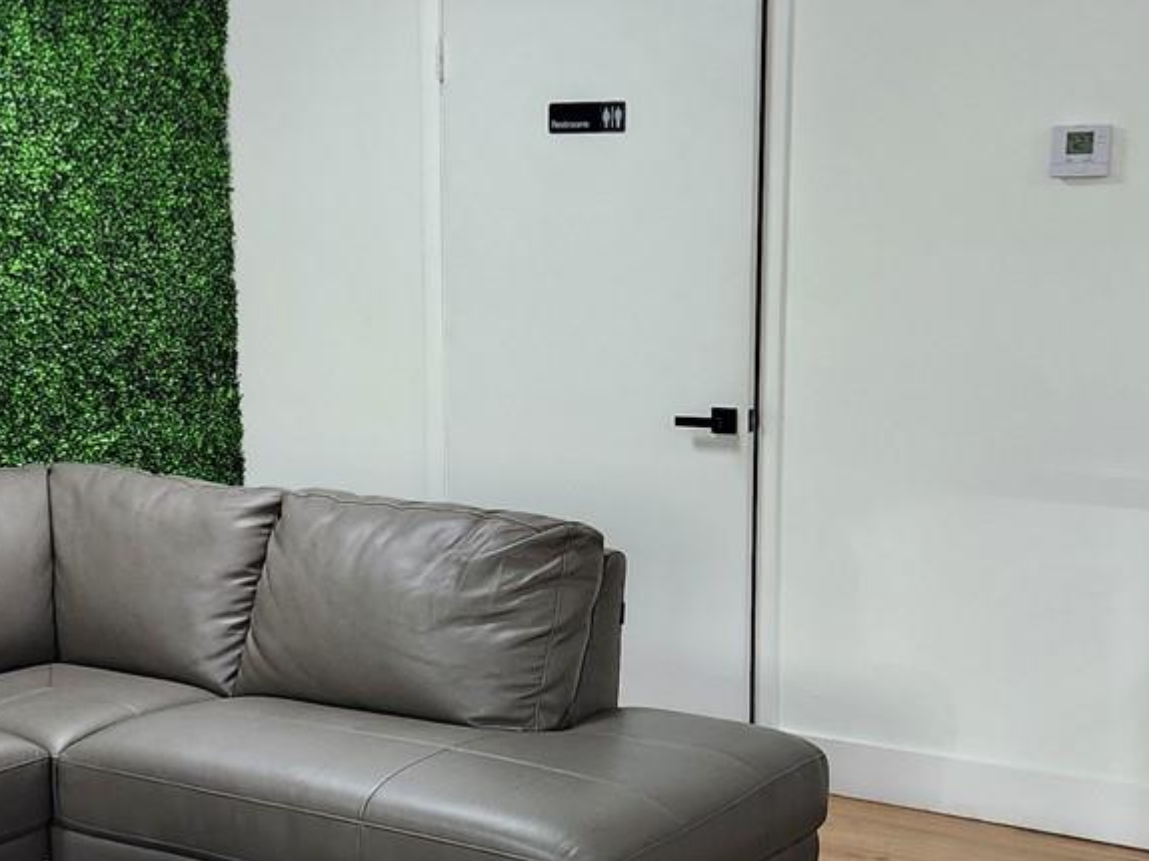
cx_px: 340
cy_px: 543
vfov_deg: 22.9
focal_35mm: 64
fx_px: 2124
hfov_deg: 29.9
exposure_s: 1/120
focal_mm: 5.4
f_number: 1.8
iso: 250
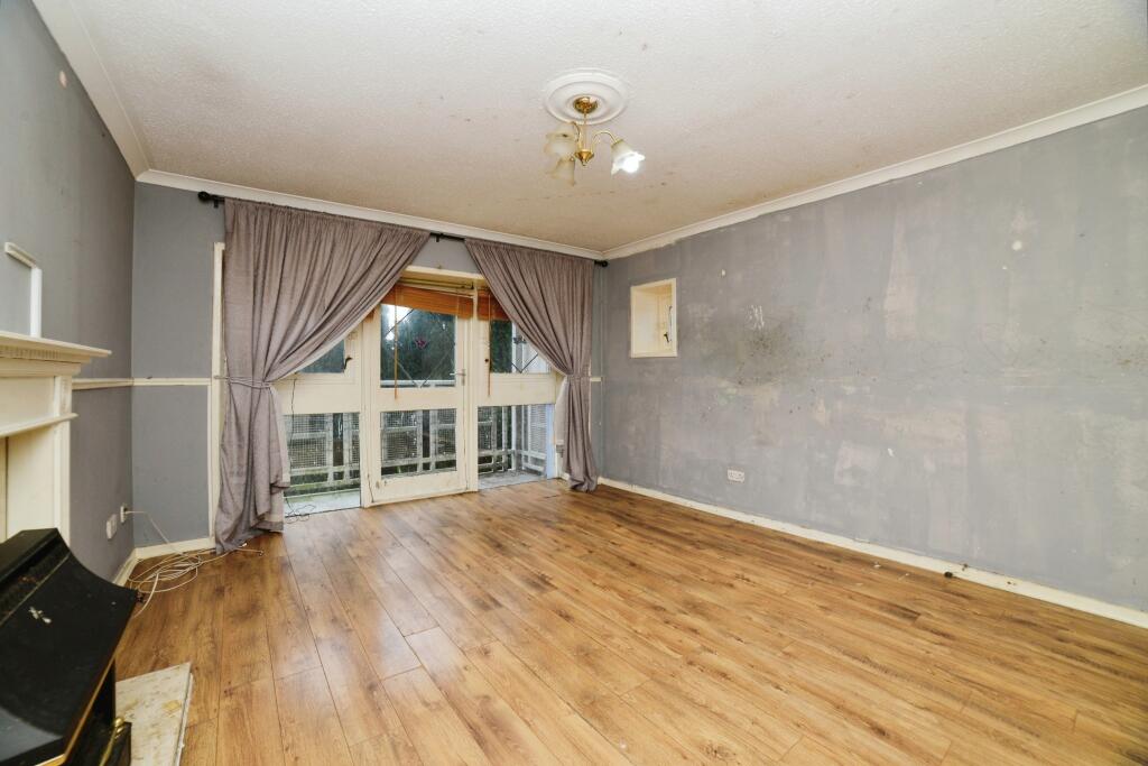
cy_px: 383
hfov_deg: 104.2
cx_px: 574
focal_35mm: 14
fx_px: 446
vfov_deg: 81.2
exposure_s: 1/60
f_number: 8
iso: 400
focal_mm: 14
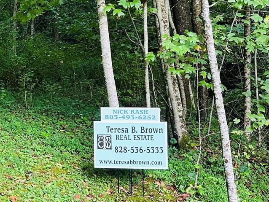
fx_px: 599
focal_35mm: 77
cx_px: -61
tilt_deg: +3.9
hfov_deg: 23.1
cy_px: 72
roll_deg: -0.3
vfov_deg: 19.1
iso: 125
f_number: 1.78
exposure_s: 1/121
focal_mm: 6.86
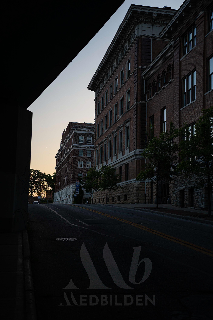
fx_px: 382
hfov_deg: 31.2
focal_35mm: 43
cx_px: 106
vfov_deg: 45.4
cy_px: 160
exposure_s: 1/1000
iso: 100
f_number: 2.8
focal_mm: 43
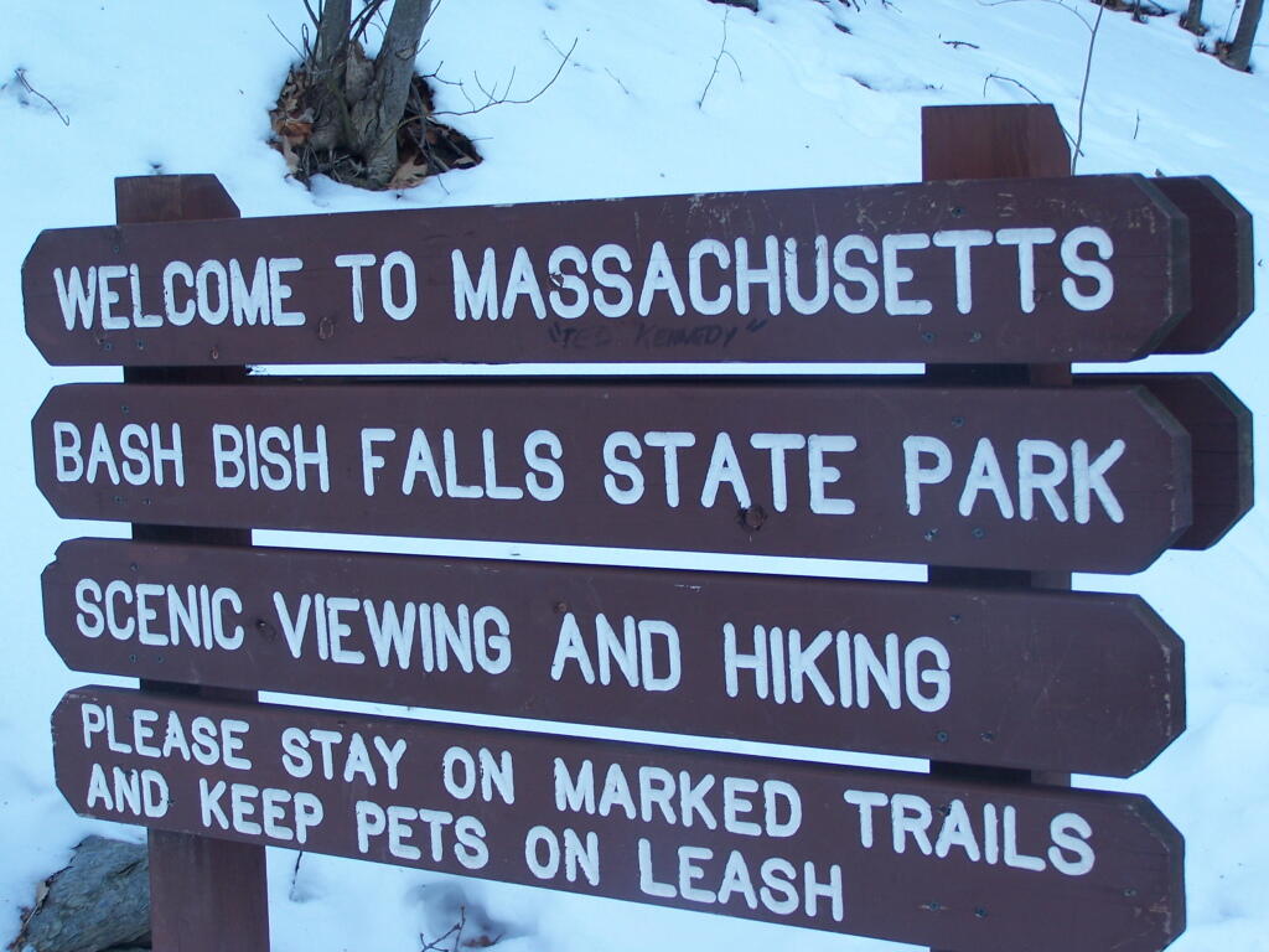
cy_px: 476
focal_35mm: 64
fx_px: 2346
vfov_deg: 22.9
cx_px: 634
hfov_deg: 30.3
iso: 80
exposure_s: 1/125
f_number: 3.2
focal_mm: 10.7
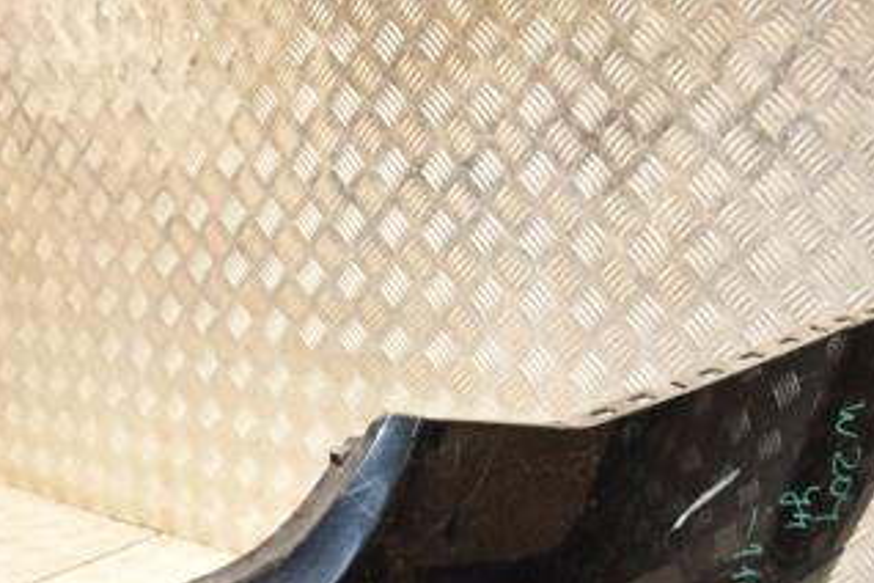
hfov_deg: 38.8
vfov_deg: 25.6
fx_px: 1238
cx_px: 396
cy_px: 525
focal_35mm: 51
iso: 800
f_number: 5
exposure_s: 1/160
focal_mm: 18
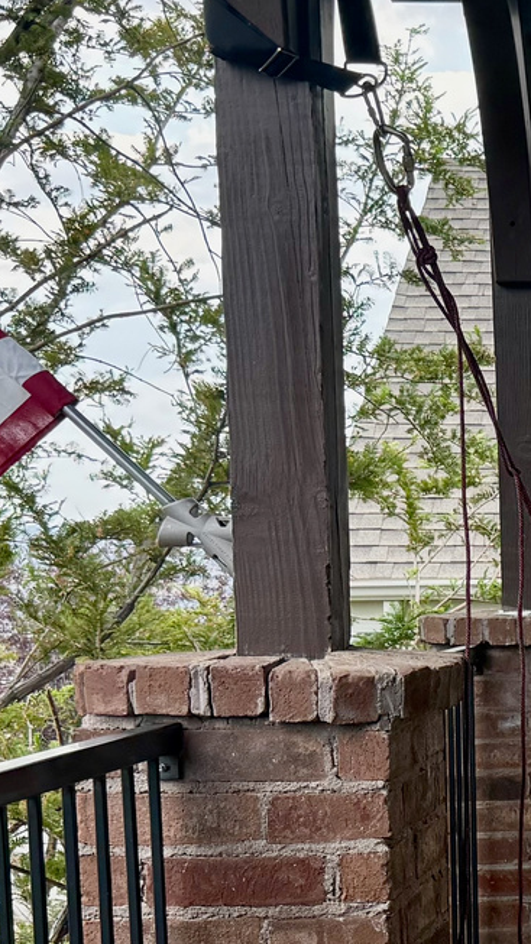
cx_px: 839
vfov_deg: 25.5
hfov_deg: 13.7
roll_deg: +1.4
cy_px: 726
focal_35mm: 82
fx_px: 2054
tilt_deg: -5.1
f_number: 1.78
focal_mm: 6.76
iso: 100
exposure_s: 1/788
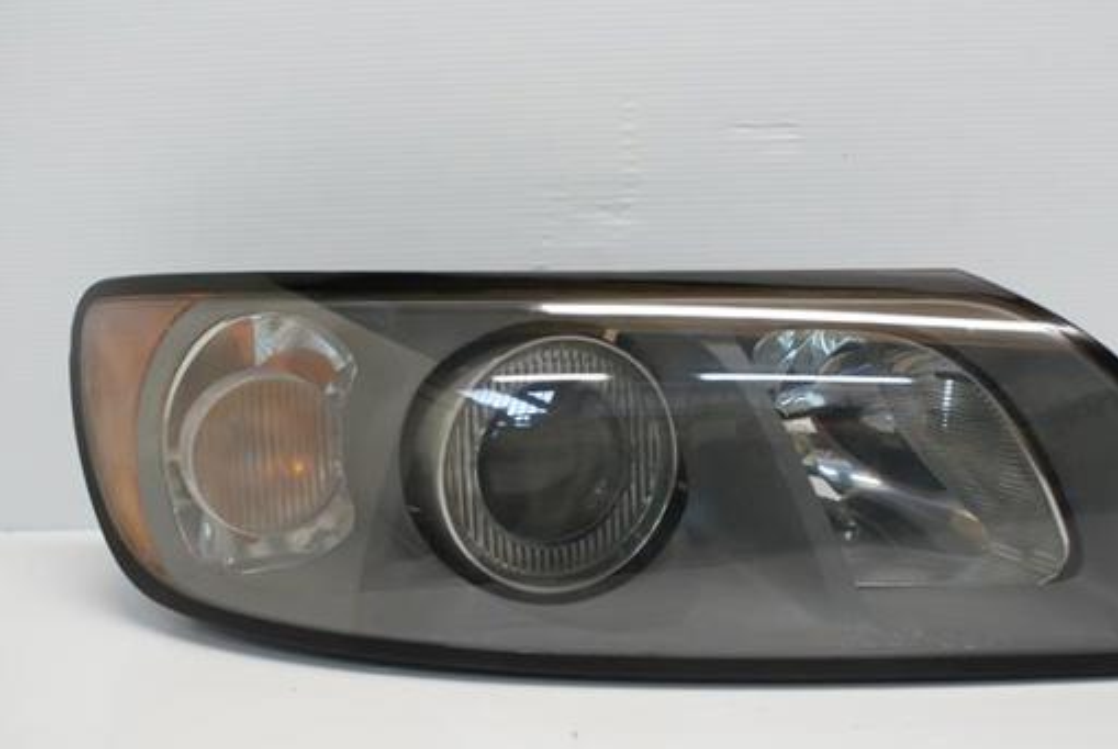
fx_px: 1524
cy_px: 395
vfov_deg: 27.6
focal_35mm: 49
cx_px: 630
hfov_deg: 40.2
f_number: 4.5
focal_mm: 26
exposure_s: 1/40
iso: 400
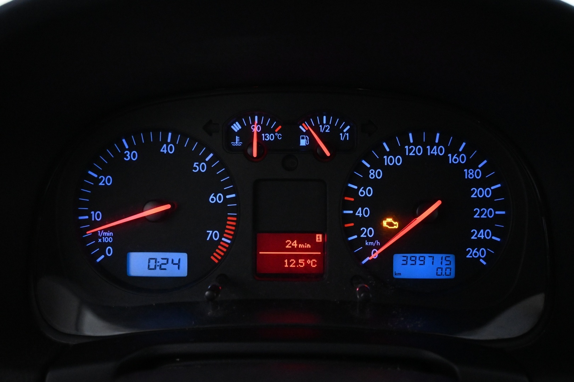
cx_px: 287
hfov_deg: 56.1
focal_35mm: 34
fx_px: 538
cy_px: 191
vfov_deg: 39.1
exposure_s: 1/40
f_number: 4
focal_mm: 22.5
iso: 5600
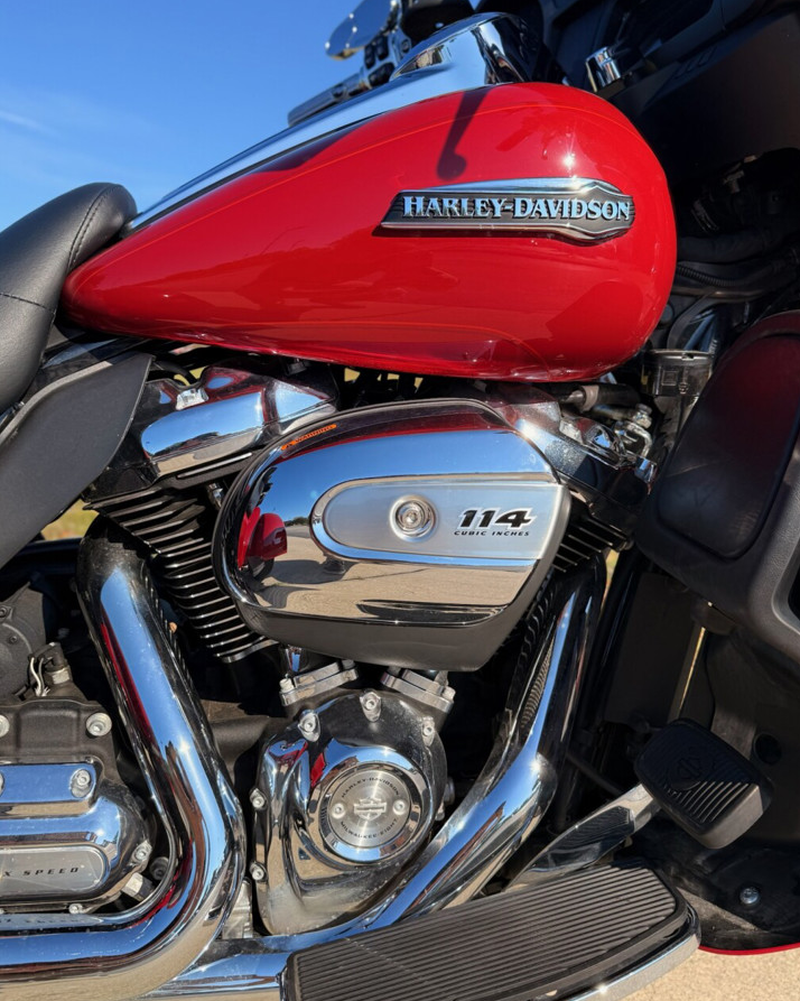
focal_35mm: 28
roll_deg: -1.0
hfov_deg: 51.5
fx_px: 829
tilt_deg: -4.6
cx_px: 421
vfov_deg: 62.1
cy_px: 462
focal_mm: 6.76
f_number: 1.78
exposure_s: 1/2525
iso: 80
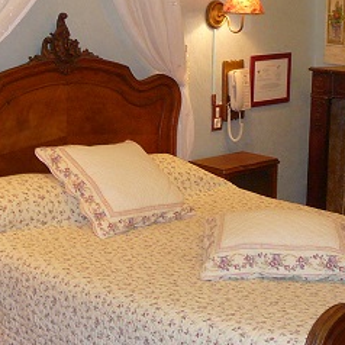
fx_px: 880
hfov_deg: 22.2
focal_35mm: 78
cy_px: 57
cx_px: 155
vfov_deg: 21.8
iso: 160
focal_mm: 5.2
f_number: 2.8
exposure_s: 1/8
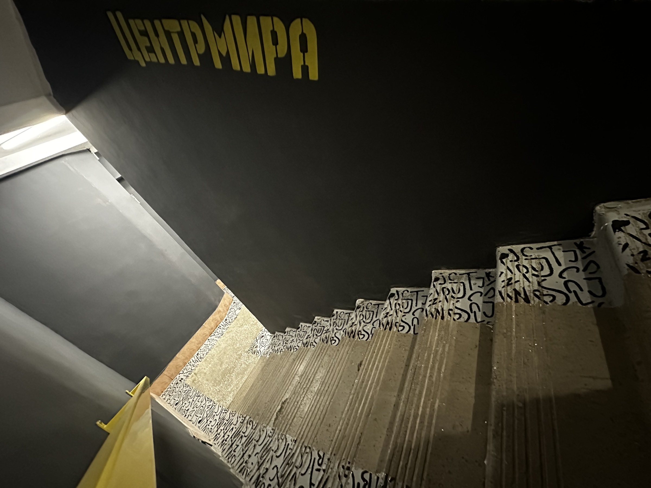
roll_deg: +31.1
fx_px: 263
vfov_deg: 85.7
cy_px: 244
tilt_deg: -27.3
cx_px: 326
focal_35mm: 14
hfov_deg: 102.1
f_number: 2.2
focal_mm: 2.22
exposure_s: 1/25
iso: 2000
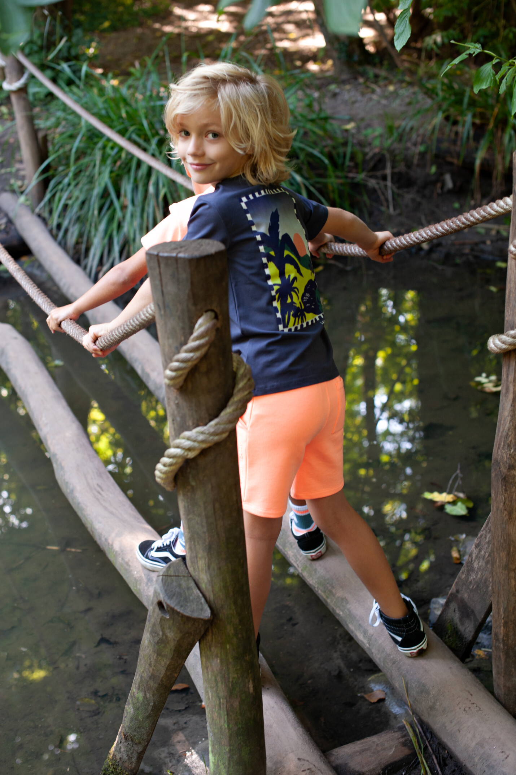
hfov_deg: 27.0
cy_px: 388
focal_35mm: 50
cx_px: 258
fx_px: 1076
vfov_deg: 39.6
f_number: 4
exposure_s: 1/100
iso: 800
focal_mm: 50
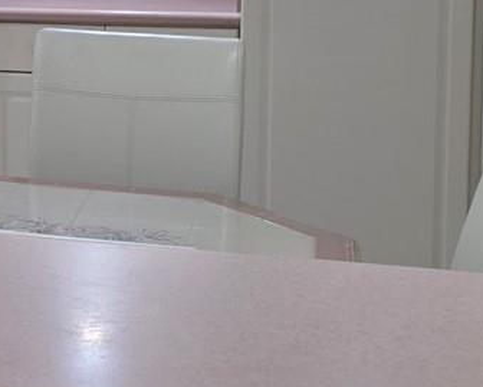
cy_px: -47
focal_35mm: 107
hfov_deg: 16.5
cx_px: -221
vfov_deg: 14.1
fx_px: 1530
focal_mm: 6.3
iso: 125
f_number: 1.7
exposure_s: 1/120
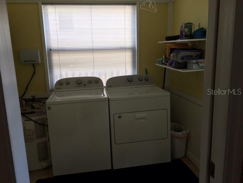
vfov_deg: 48.2
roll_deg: +1.3
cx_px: 122
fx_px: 204
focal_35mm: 29
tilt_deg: -9.6
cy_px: 92
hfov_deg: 61.7
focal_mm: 4.15
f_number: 2.2
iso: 40
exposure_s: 1/120
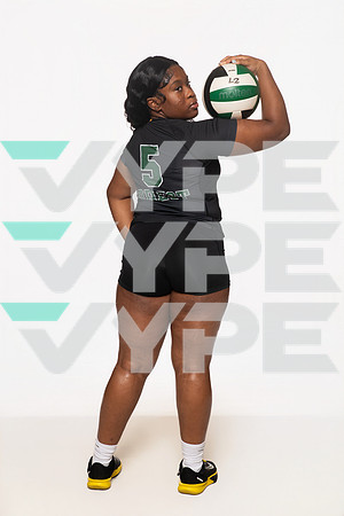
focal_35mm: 58
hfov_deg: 23.4
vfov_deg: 34.5
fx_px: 831
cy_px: 258
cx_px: 172
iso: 800
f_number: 7.1
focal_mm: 58
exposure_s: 1/320
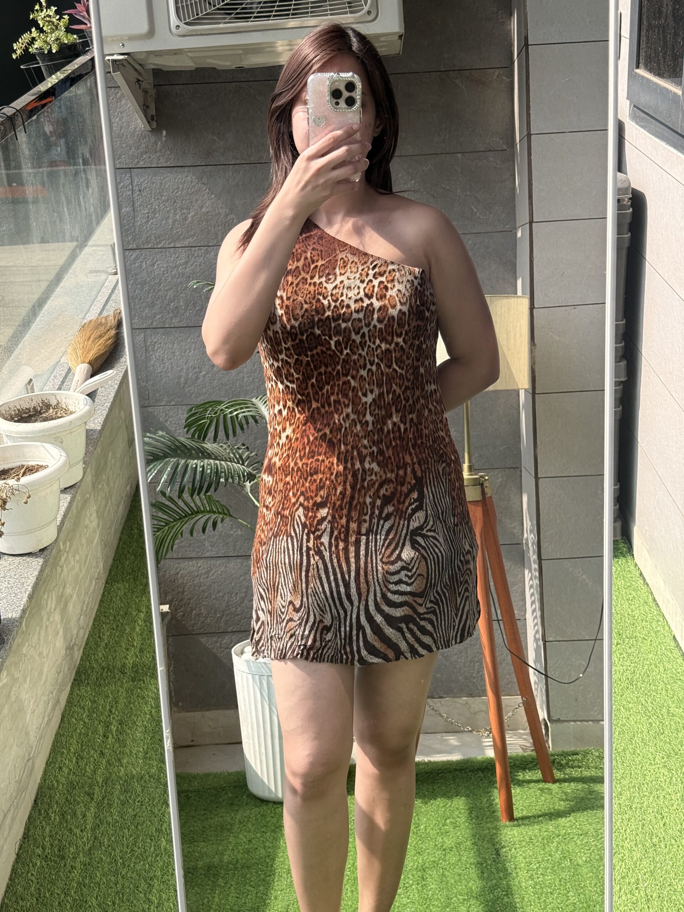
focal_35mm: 48
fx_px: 1265
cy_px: 456
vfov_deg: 39.7
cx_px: 342
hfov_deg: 30.3
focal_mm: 6.76
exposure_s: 1/1931
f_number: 1.78
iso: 64
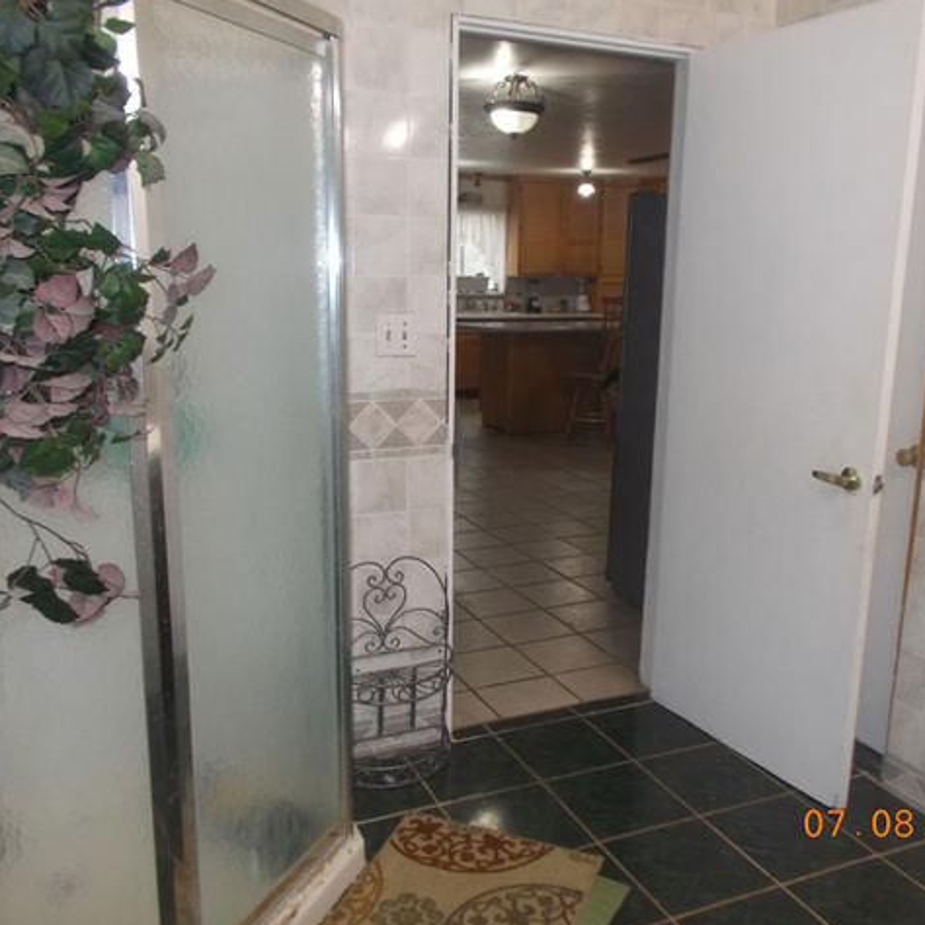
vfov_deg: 52.5
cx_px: 466
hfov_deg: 52.5
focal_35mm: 31
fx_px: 937
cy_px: 464
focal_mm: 4.6
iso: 200
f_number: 3.2
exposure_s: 1/25
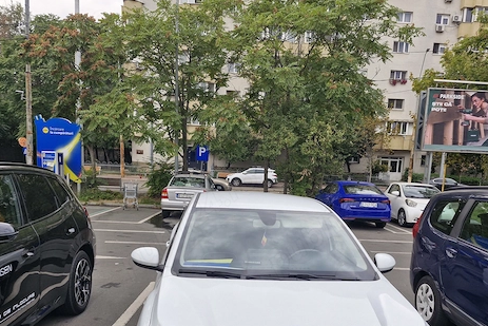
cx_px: 262
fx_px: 420
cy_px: 233
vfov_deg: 41.4
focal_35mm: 31
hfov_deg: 60.2
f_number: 1.8
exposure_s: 1/180
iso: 50
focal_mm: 5.54
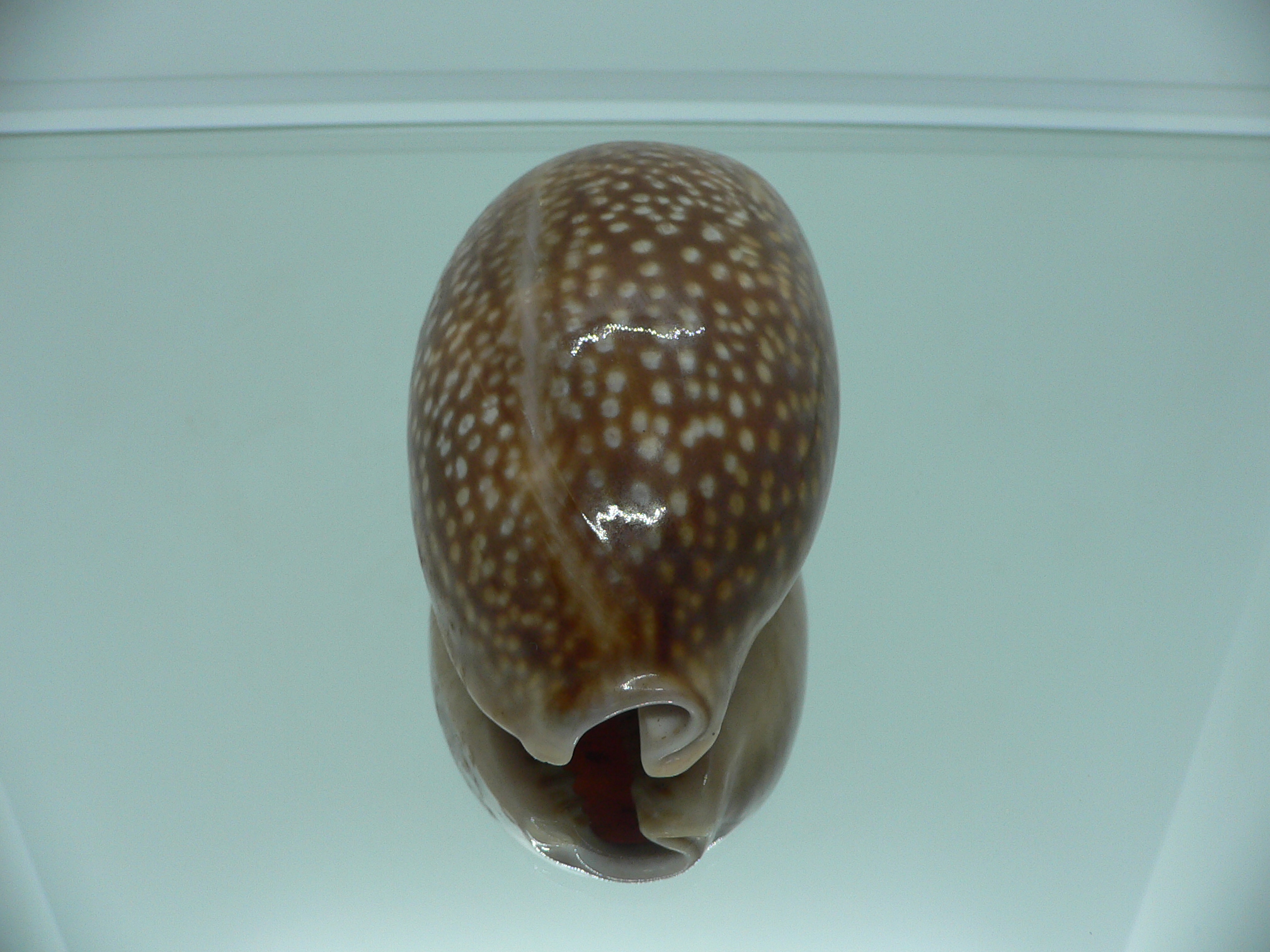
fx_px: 1284
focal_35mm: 35
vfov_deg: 40.7
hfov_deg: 52.6
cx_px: 635
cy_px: 476
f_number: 2.8
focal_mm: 4.6
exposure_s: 1/60
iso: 80
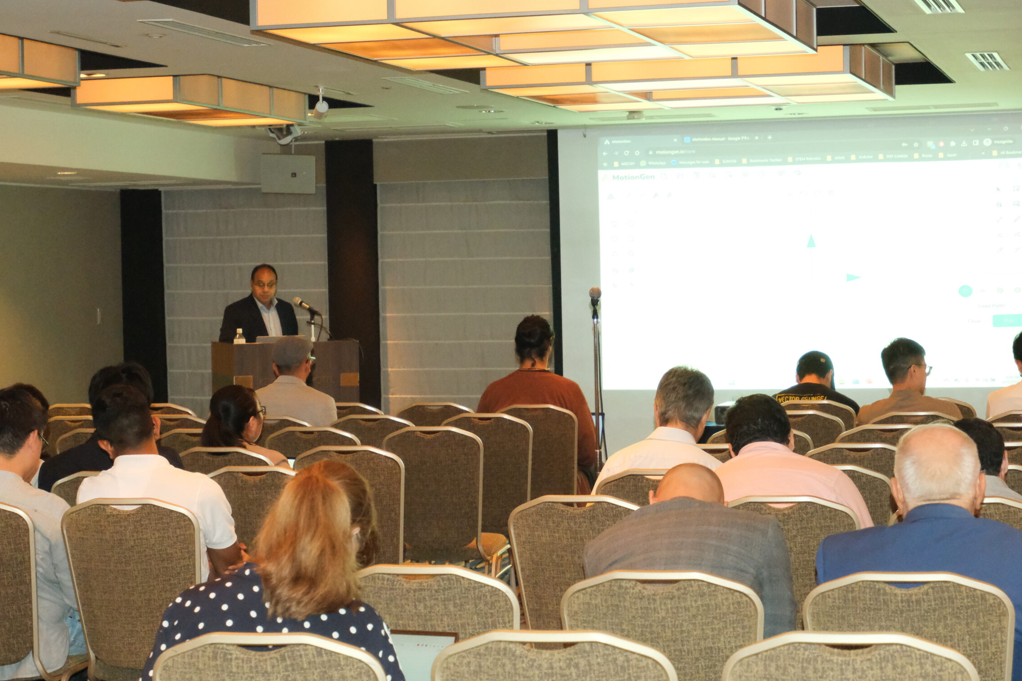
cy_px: 308
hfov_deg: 26.3
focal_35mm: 77
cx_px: 566
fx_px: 2186
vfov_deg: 17.7
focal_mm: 45
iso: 12800
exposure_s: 1/70
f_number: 5.6
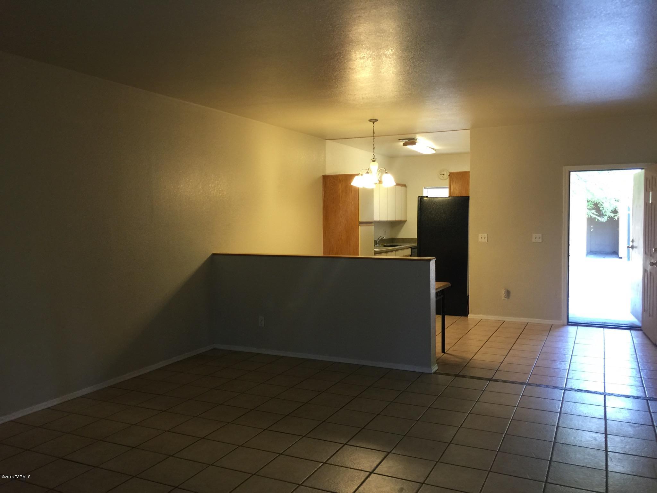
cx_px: 328
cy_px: 246
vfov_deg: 48.2
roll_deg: -0.3
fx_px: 550
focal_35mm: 29
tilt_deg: -2.2
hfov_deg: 61.7
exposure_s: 1/15
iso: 64
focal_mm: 4.15
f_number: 2.2
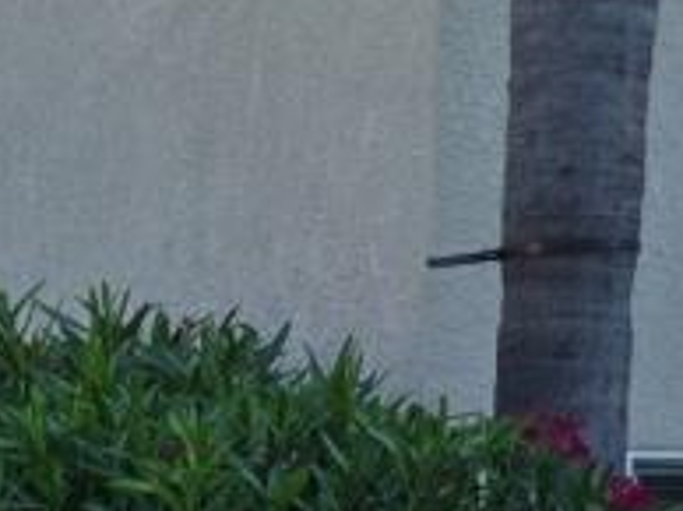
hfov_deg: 9.6
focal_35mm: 178
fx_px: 3508
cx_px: -1088
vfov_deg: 8.1
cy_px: 872
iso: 80
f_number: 1.7
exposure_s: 1/2088
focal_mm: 6.25
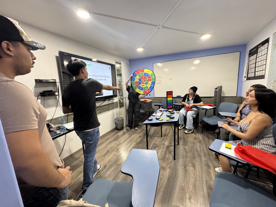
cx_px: 138
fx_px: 112
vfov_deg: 85.7
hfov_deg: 102.1
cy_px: 104
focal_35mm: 14
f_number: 2.2
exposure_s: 1/60
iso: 320
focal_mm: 2.22
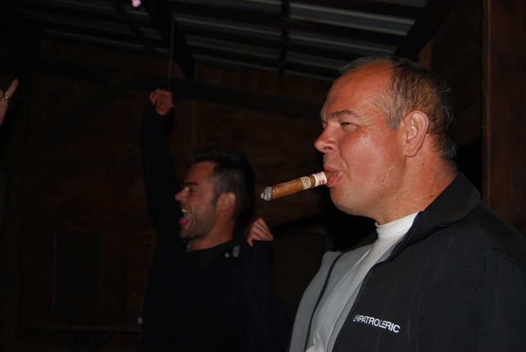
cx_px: 263
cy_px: 176
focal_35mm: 42
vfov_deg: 32.0
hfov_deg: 46.3
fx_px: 615
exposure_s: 1/60
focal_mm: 28
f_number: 4.2
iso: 200
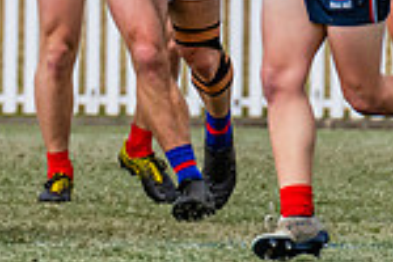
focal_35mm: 2066
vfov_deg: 0.7
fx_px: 22552
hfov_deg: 1.0
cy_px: -6
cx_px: -381
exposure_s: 1/1600
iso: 800
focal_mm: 420
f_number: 10
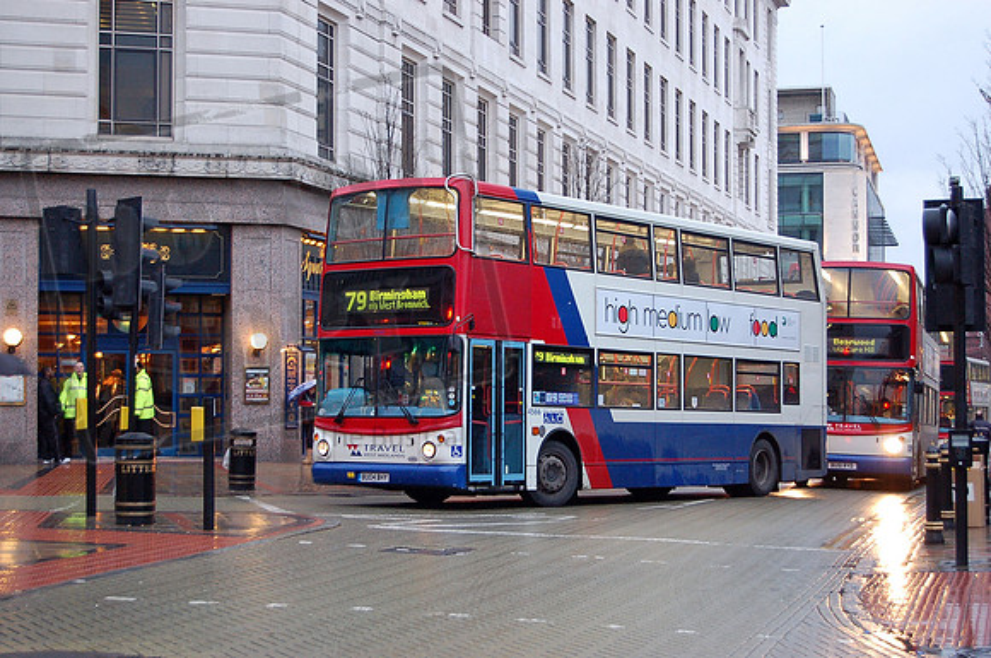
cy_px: 329
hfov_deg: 29.9
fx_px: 1856
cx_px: 496
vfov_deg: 20.1
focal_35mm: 68
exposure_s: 1/20
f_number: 5.3
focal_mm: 45
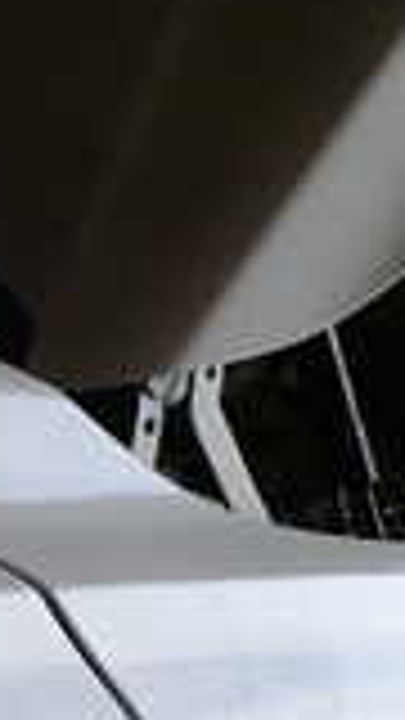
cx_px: 135
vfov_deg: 19.7
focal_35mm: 102
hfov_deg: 11.9
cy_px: 873
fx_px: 1947
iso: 100
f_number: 2.8
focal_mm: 4.5
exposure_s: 1/100
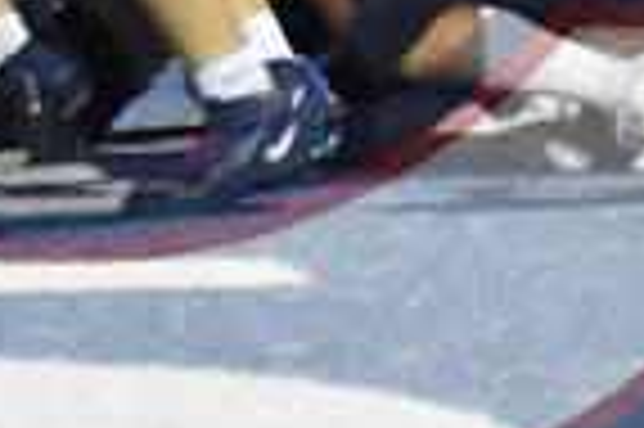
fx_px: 22871
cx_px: 50
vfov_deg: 1.1
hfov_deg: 1.6
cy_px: -228
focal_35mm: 1280
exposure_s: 1/250
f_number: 5.6
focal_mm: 210
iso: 12800
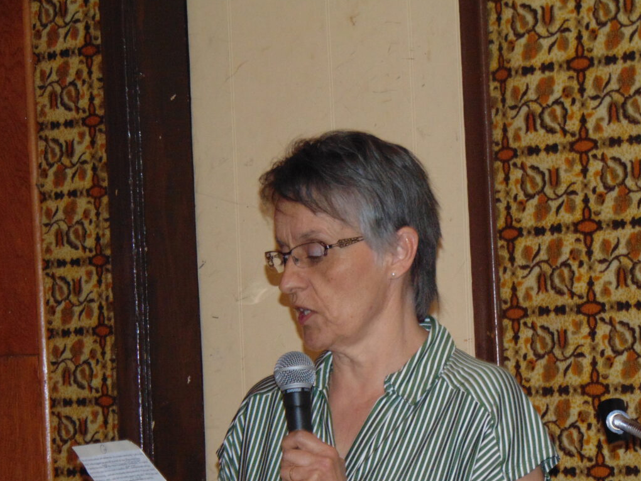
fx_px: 3574
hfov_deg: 10.2
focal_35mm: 193
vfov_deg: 7.7
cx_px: 361
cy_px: 279
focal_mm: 29.5
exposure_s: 1/60
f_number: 4
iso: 400
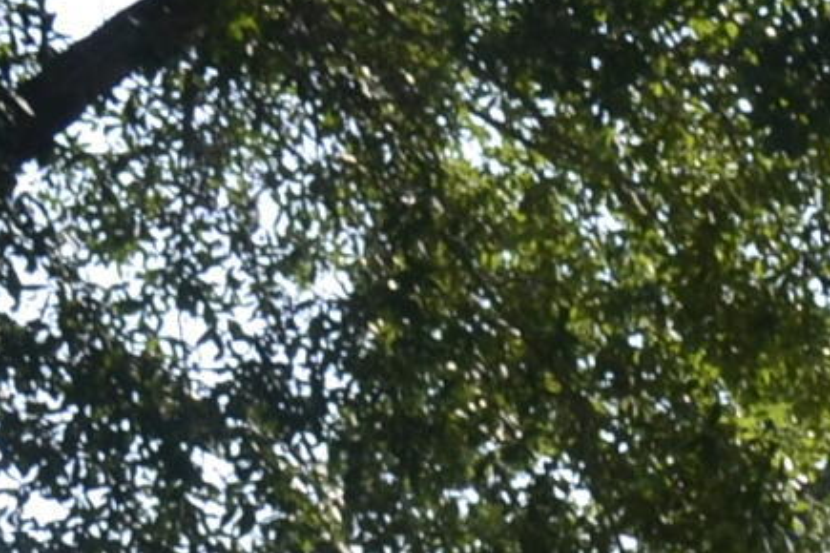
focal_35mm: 269
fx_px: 6201
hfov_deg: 7.1
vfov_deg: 4.9
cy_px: 1546
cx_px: 2150
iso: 400
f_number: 10
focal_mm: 26
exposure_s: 1/320
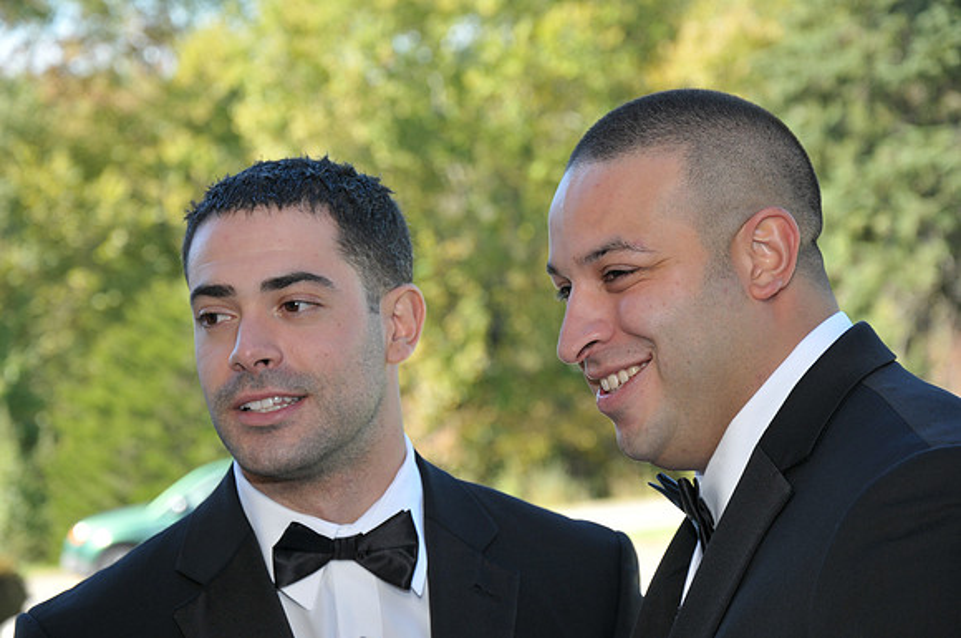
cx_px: 480
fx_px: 3399
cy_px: 319
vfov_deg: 10.7
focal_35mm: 128
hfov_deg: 16.1
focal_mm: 85
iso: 250
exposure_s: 1/125
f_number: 7.1
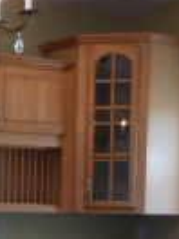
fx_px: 834
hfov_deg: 11.7
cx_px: -92
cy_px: 277
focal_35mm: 121
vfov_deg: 15.7
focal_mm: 4.1
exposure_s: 1/30
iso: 125
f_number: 3.3
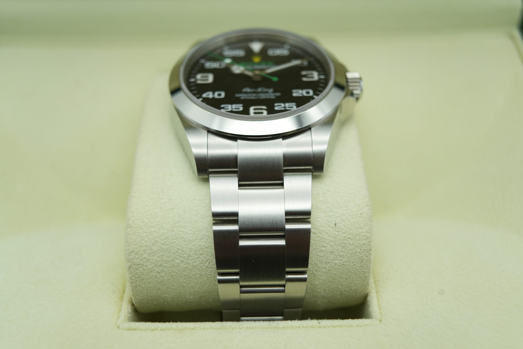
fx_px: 508
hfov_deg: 54.4
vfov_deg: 37.9
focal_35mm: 35
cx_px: 262
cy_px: 174
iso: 400
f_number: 5
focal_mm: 35
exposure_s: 1/250
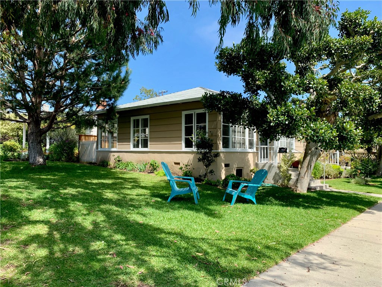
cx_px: 191
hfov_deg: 67.3
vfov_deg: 53.1
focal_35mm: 26
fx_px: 287
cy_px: 144
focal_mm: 4.25
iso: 25
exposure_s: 1/815
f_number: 1.8
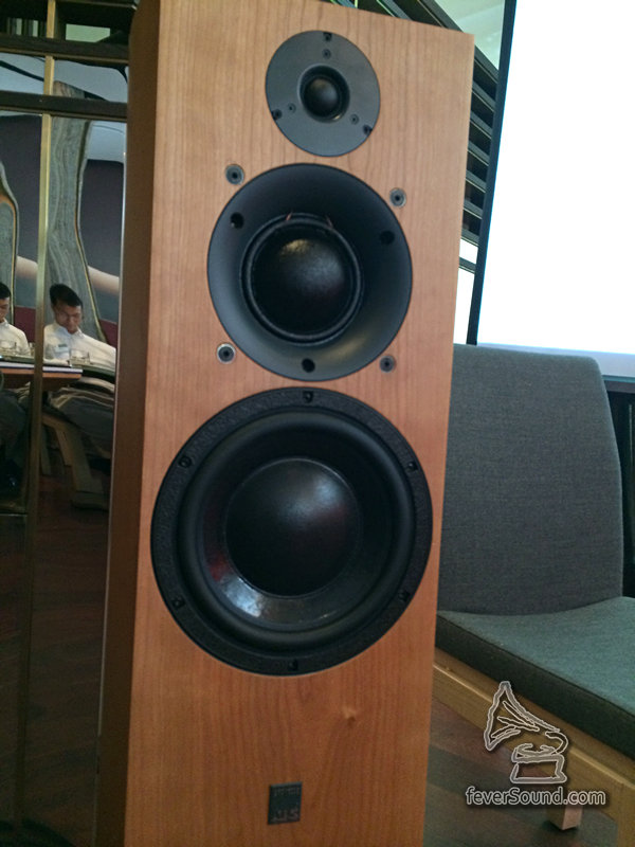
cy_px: 424
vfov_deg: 60.0
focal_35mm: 30
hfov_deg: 46.8
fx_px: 734
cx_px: 318
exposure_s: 1/24
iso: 320
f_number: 2.2
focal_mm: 4.12
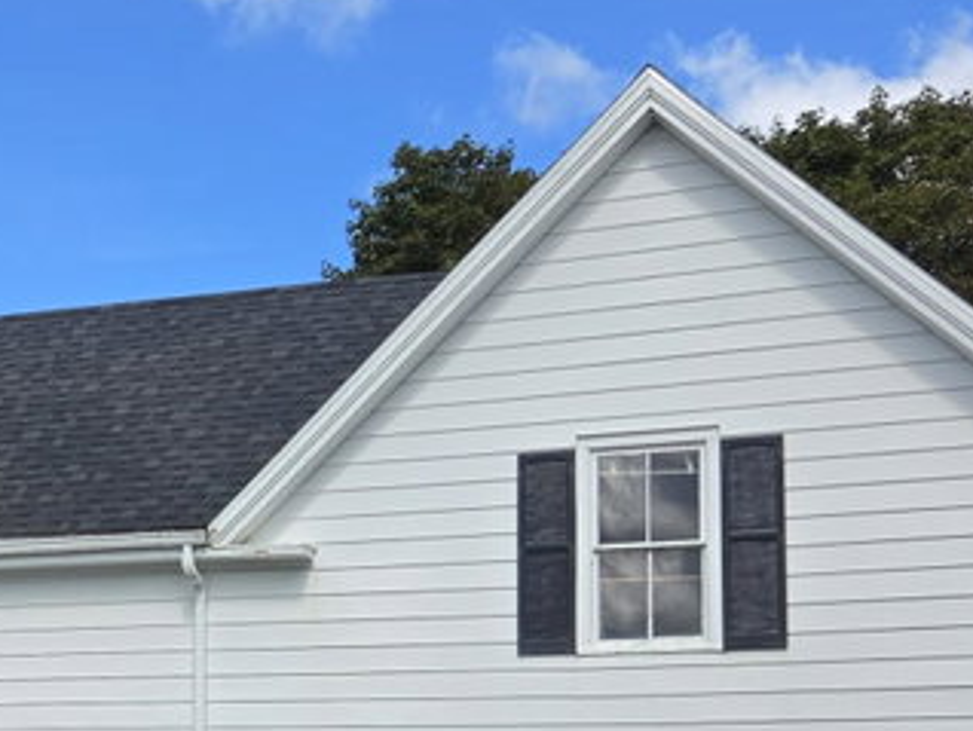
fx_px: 2082
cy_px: 664
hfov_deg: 24.1
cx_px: -168
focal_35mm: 74
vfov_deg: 19.5
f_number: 1.8
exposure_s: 1/2859
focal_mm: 5.4
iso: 80
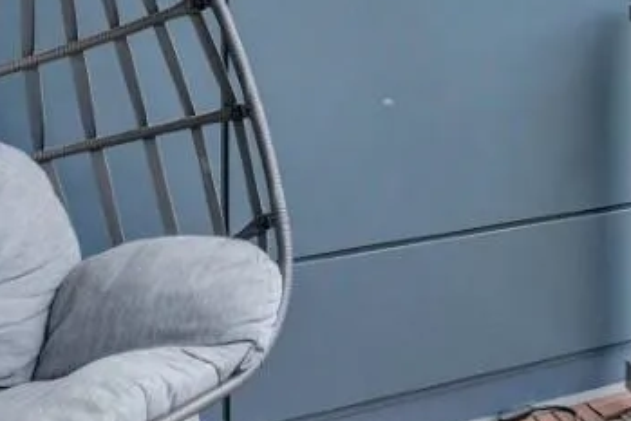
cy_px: -123
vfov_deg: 18.7
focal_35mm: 68
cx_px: 752
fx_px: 1189
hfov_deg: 26.5
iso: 400
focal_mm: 14.6
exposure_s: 1/50
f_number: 8
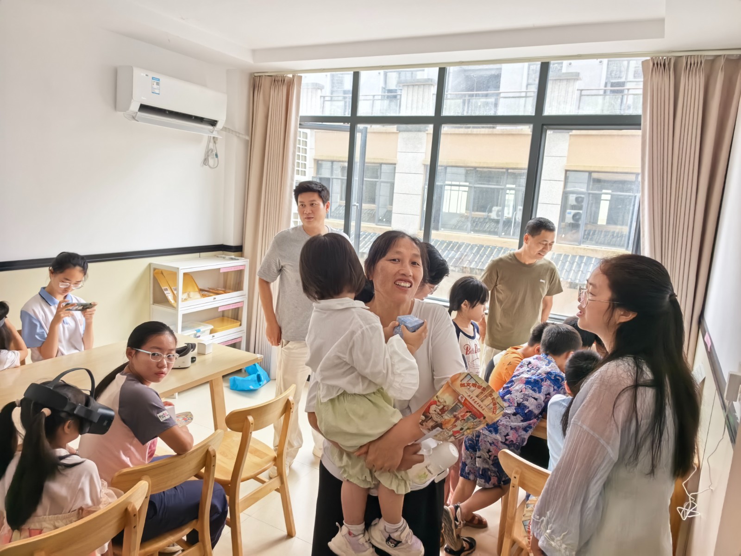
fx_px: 514
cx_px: 370
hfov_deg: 71.6
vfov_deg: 56.8
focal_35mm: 24
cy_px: 278
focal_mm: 5.75
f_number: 2
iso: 500
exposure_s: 1/907
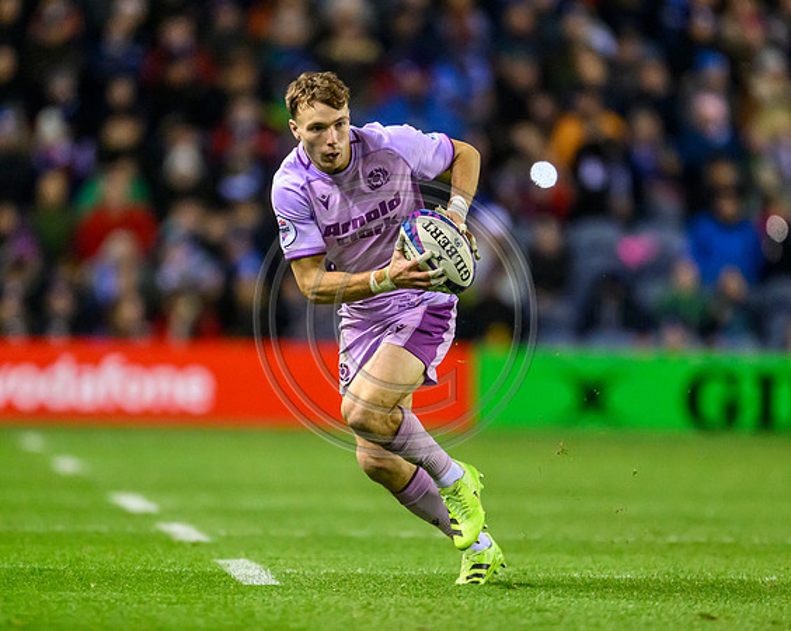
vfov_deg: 1.9
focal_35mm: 831
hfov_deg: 2.3
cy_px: 376
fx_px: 19426
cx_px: 430
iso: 10000
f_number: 4
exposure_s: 1/1000
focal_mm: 560
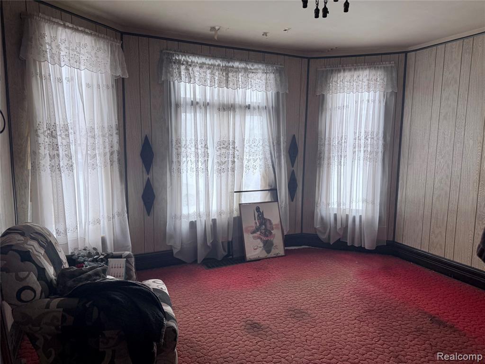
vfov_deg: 56.8
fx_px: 336
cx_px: 242
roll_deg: -0.3
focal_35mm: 24
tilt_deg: -7.1
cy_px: 182
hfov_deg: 71.6
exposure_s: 1/309
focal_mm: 6.76
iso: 80
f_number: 1.78
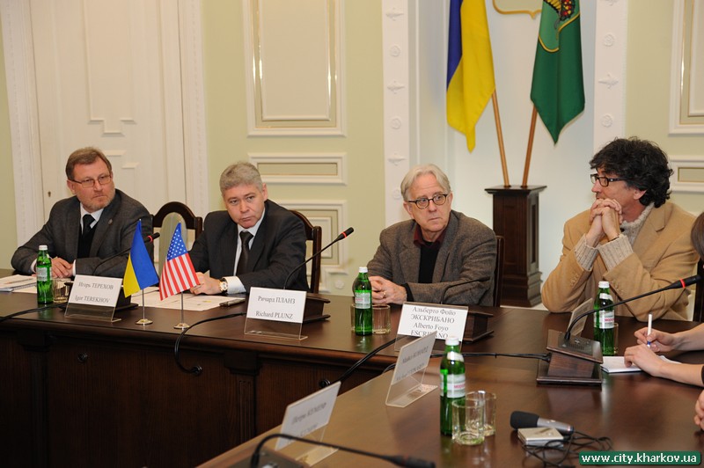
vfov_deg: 24.2
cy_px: 234
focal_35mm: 56
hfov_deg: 35.7
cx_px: 352
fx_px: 1094
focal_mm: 56
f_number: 3.8
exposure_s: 1/125
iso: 800
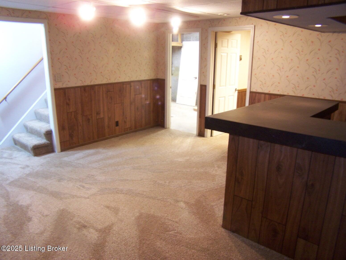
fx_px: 380
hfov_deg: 49.0
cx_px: 173
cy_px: 130
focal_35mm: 38
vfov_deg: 37.7
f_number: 2.8
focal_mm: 6.3
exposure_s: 1/6
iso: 140
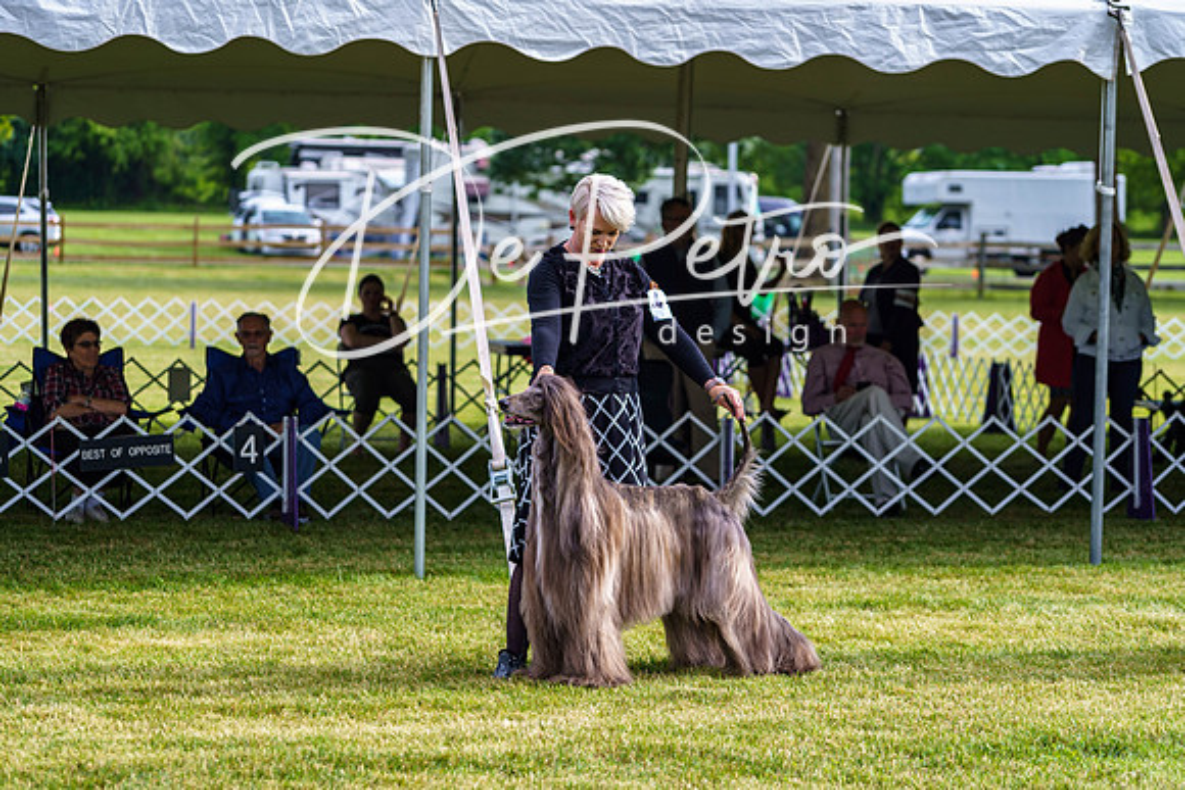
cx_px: 592
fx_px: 3753
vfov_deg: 12.0
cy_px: 395
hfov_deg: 17.9
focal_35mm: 114
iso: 200
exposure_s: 1/500
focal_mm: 114
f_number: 4
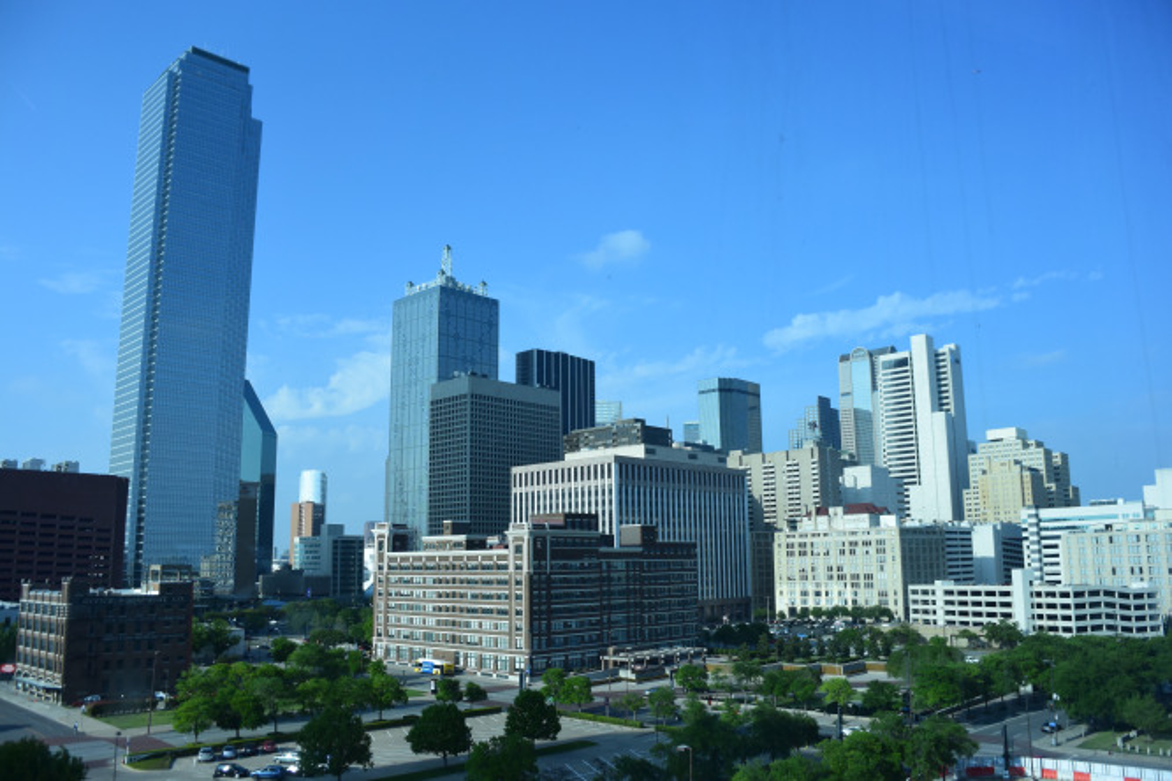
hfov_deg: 67.4
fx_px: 879
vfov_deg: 47.9
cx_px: 586
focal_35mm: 27
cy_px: 390
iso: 160
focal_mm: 10
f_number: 4.5
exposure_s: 1/400
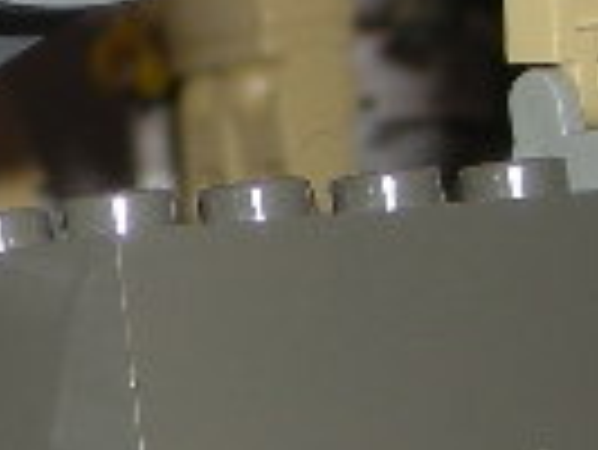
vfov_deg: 4.4
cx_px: -598
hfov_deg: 5.7
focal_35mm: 338
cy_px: 27
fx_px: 5844
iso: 50
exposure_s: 1/60
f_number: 3.1
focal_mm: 7.1
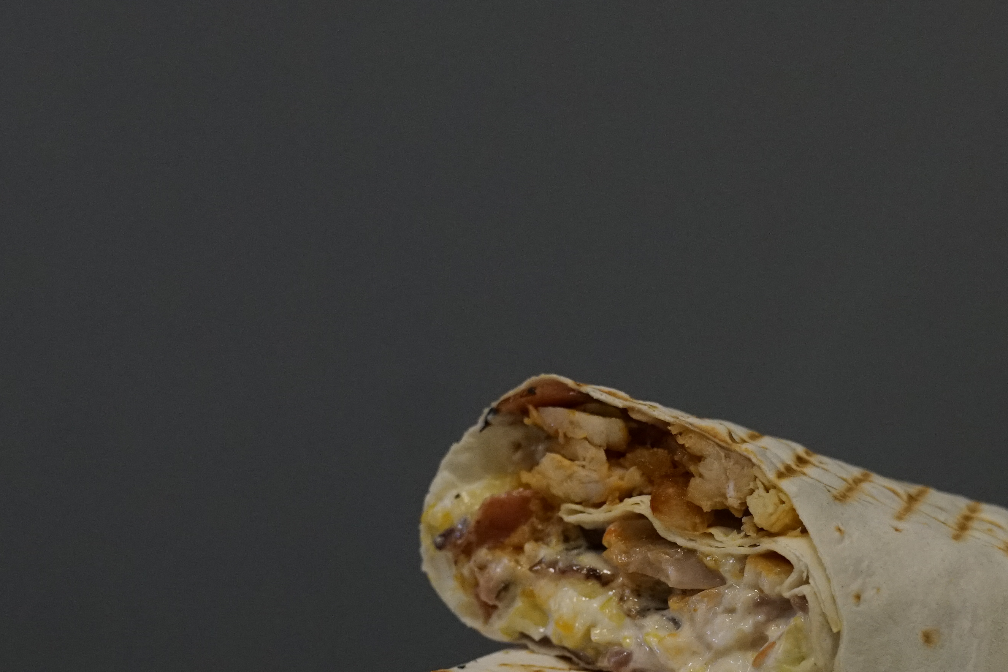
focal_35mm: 76
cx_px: 644
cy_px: 582
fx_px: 2128
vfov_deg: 17.7
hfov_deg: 26.5
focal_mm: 26
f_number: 3.5
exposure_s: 1/640
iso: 4000
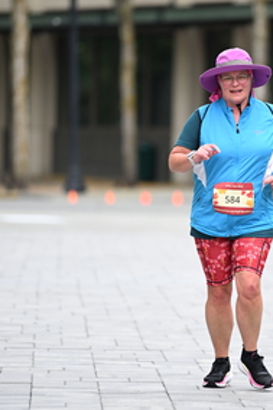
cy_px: 173
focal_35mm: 388
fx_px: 4419
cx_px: 240
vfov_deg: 5.3
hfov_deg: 3.5
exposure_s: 1/1600
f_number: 2.8
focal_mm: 200
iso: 640
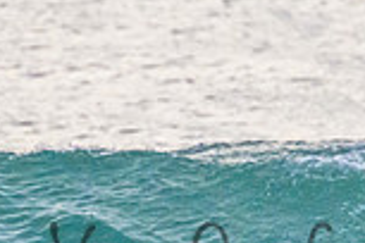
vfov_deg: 0.5
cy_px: 239
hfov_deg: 0.7
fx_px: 30800
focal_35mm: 3038
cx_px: 296
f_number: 11
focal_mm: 800
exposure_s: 1/2000
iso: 8000
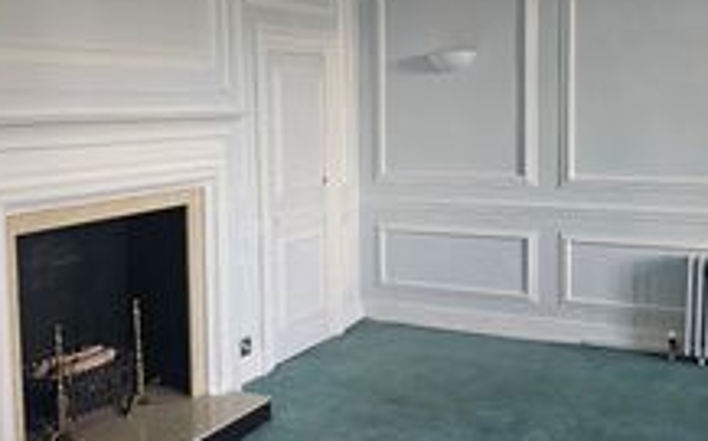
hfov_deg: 44.2
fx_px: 867
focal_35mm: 45
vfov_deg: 28.5
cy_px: 206
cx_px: 294
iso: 400
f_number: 1.7
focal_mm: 6.3
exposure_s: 1/142
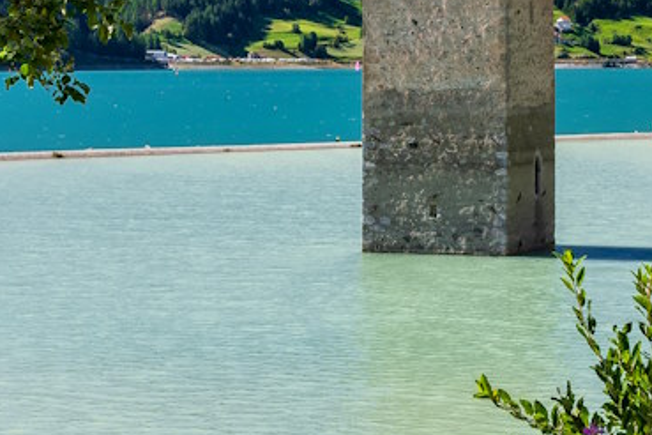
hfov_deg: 17.4
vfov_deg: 11.6
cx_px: 504
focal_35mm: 117
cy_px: 5
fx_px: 2119
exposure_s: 1/50
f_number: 10
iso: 50
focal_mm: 24
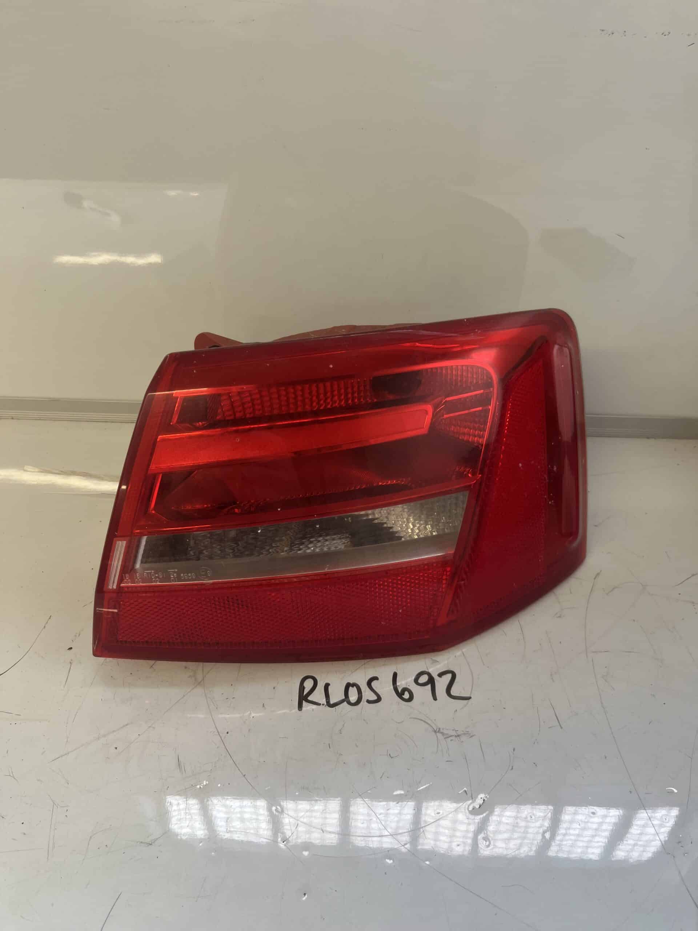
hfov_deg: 53.1
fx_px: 699
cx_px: 349
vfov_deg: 67.3
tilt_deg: -41.3
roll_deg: -1.4
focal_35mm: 26
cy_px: 466
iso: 100
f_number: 1.6
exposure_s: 1/122
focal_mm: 5.1
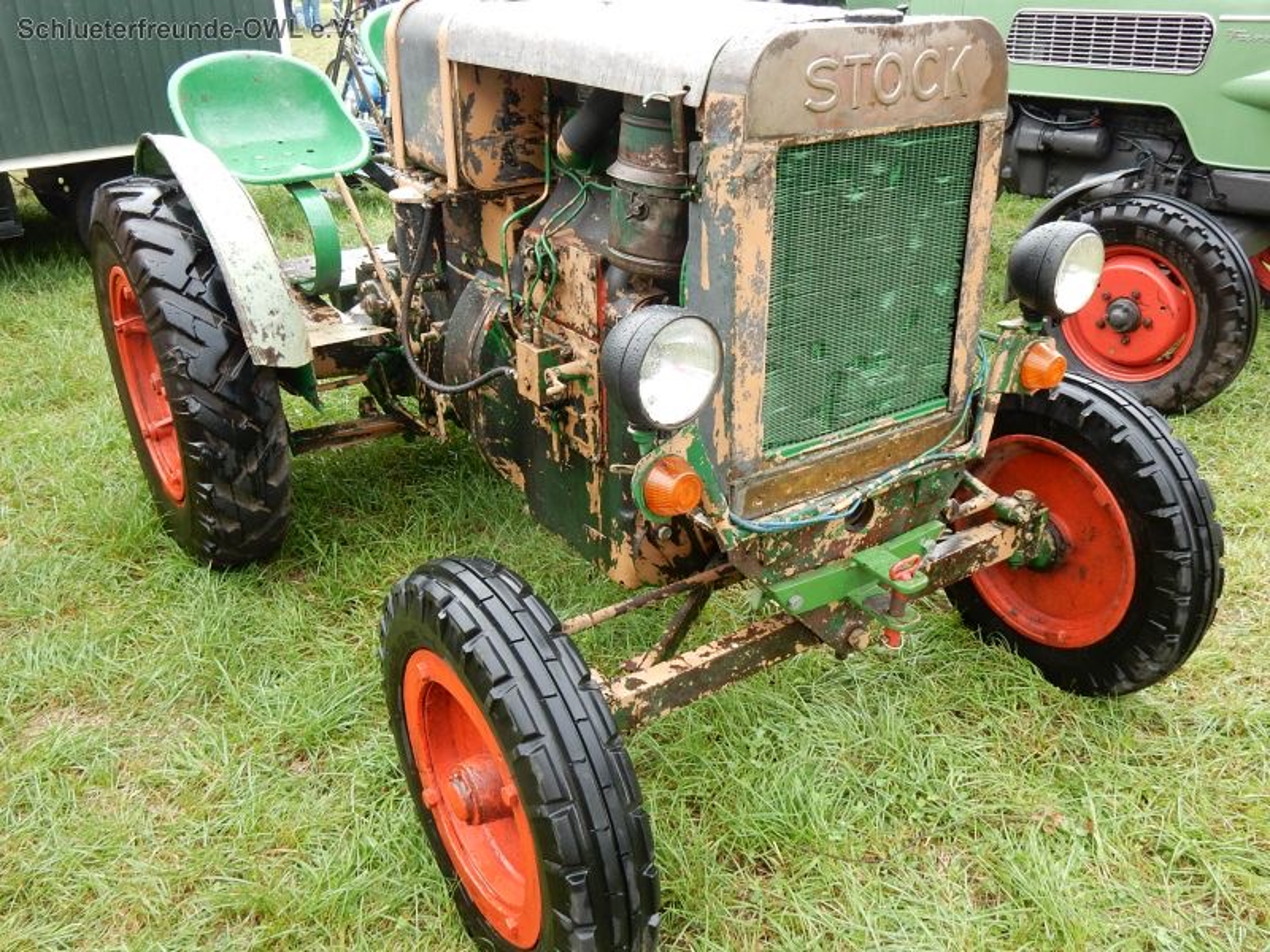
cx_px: 635
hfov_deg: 60.0
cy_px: 476
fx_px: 1101
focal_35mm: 30
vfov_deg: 46.8
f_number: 4
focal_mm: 5.4
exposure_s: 1/80
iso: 125
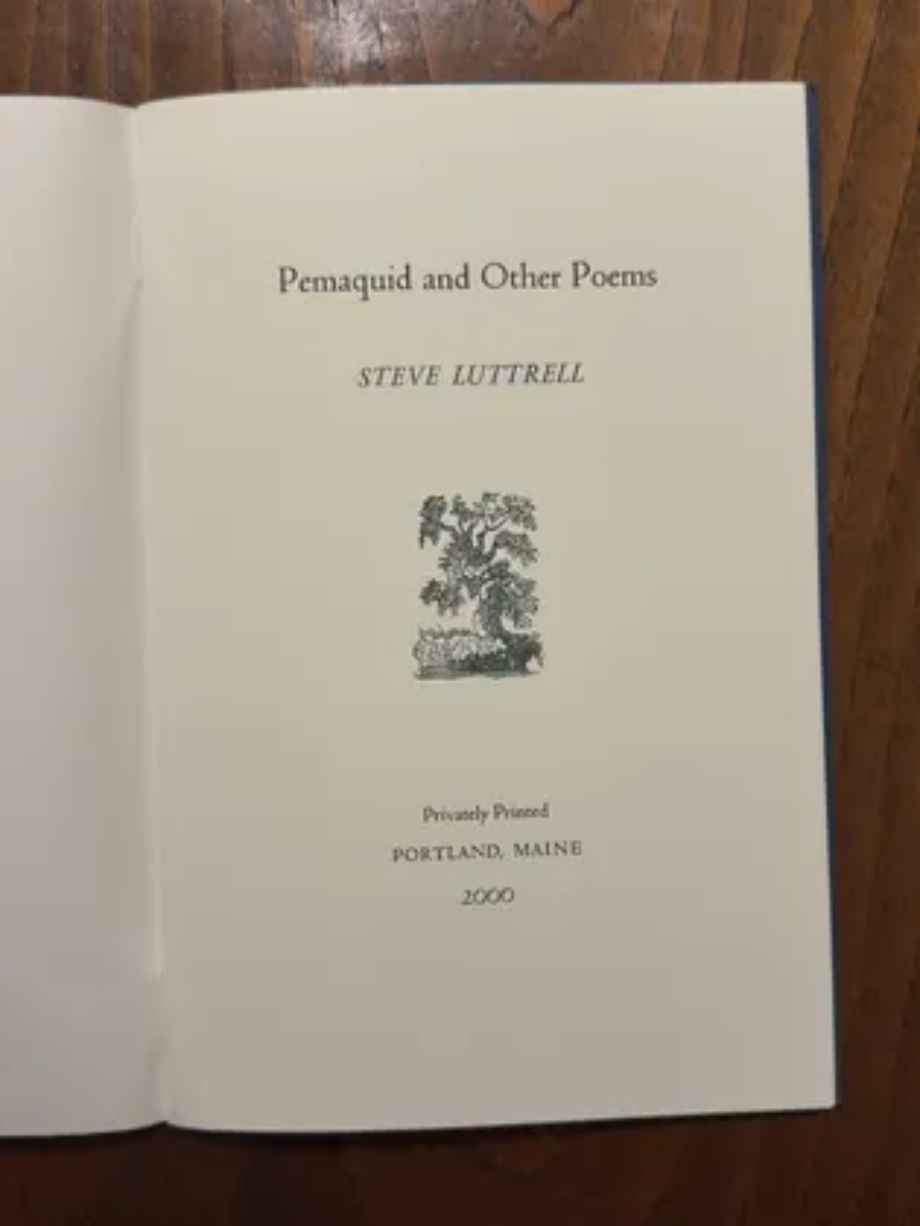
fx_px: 1240
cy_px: 613
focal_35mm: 35
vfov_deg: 52.6
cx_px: 460
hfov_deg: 40.7
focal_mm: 6.76
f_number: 1.78
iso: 160
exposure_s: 1/60
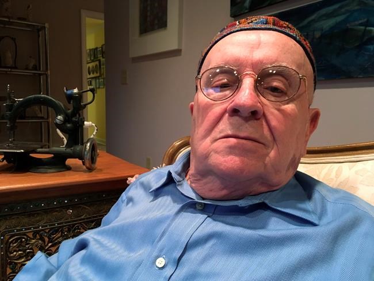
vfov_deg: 48.3
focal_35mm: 29
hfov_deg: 61.6
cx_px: 187
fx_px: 313
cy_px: 140
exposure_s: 1/24
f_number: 2.2
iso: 200
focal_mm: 4.15
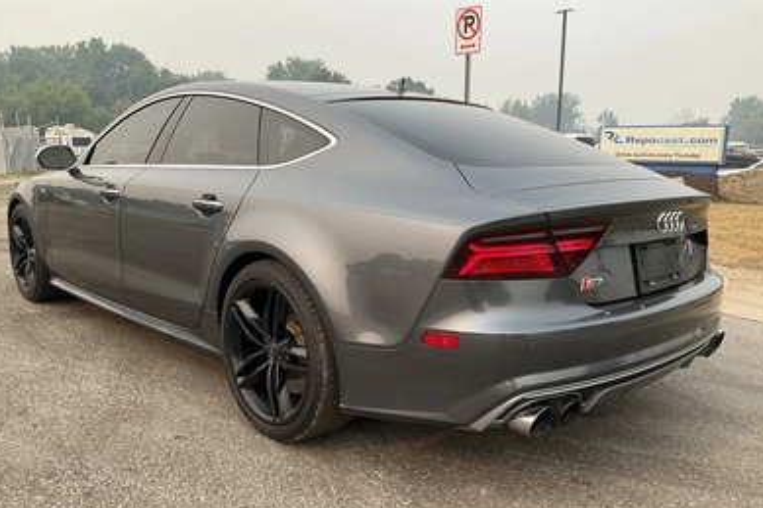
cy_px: 292
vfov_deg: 42.2
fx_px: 657
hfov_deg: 60.3
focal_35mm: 31
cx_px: 381
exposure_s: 1/739
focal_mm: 3
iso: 25
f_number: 1.8
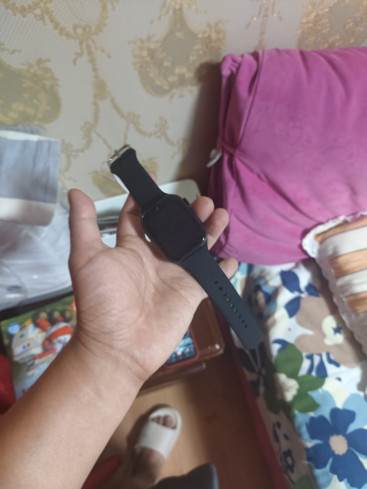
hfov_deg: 56.8
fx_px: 339
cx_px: 184
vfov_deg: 71.6
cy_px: 244
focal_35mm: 24
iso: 2173
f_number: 1.88
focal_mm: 5.56
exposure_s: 1/33.3
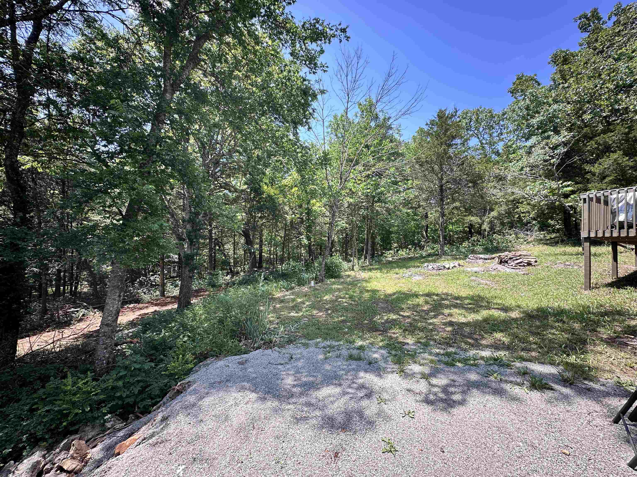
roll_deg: -3.0
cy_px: 238
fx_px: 258
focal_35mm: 14
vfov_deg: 85.7
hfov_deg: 102.1
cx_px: 318
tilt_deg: +2.5
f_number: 2.2
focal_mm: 2.22
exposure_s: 1/293
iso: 40
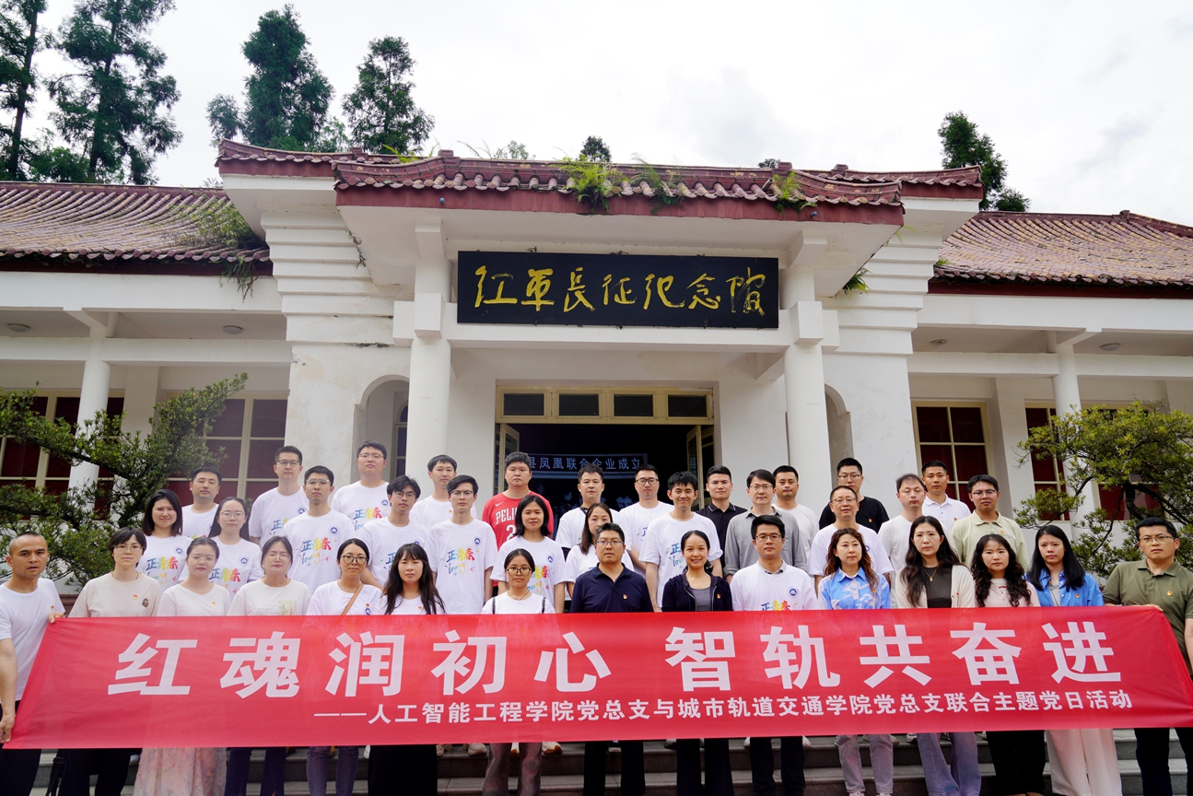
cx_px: 597
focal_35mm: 25
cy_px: 409
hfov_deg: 71.5
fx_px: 829
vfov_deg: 51.3
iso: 100
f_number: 9
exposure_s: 1/125
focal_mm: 24
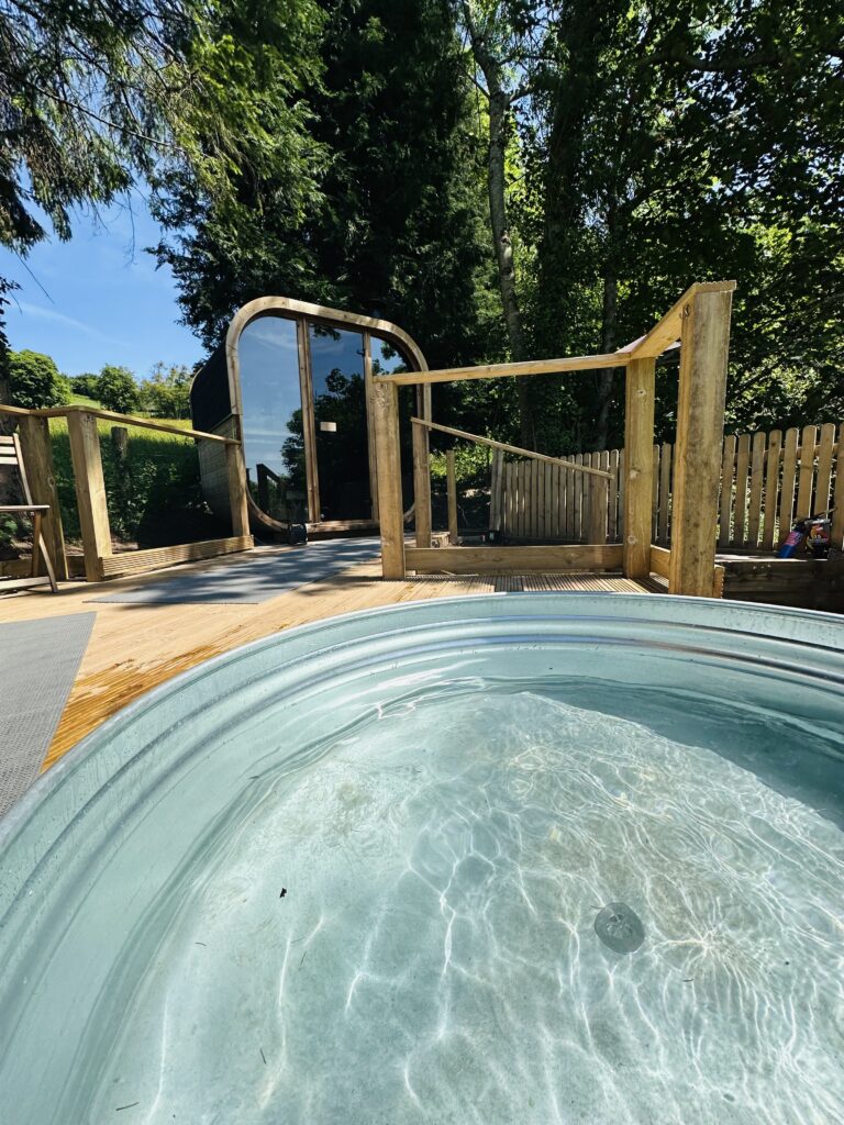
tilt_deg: -6.9
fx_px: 455
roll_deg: +1.6
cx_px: 422
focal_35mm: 14
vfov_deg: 102.1
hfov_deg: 85.7
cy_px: 562
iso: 50
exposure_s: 1/1949
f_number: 2.2
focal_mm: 2.22
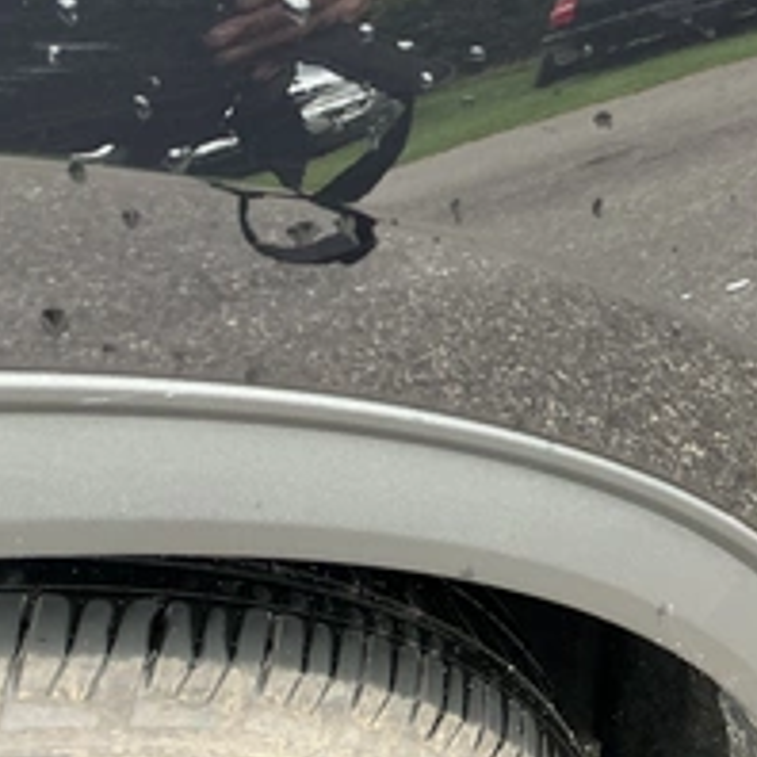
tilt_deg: -34.8
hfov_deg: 33.2
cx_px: 593
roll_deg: -1.5
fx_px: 1237
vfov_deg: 34.0
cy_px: 325
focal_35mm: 50
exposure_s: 1/122
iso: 64
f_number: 1.8
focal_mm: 3
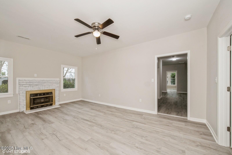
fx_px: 90
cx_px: 116
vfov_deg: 81.2
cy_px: 78
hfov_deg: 104.3
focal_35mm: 14
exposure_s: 1/30
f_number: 8
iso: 200
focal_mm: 14
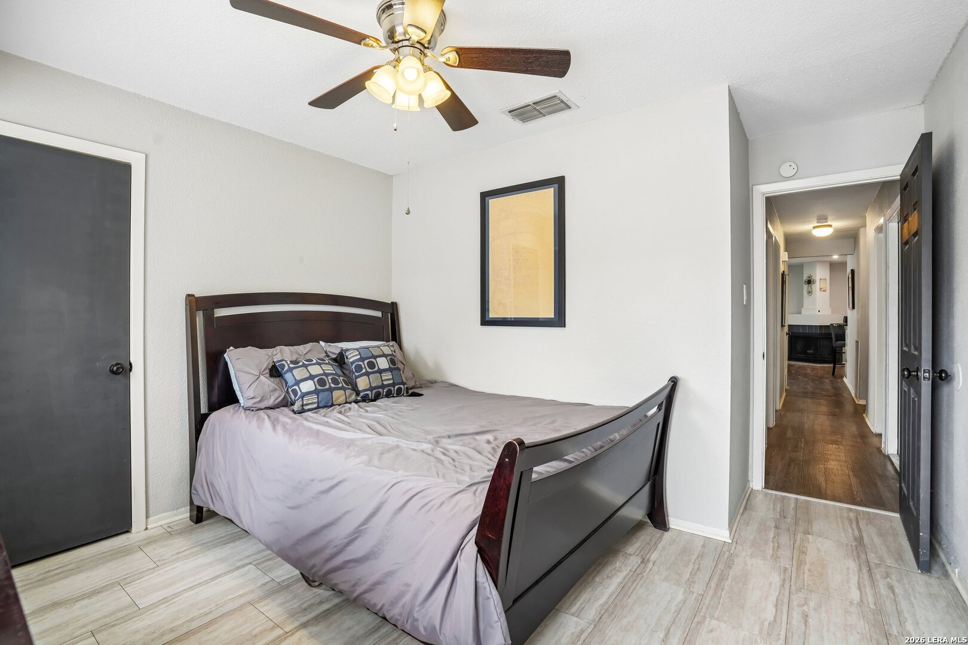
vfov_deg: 73.7
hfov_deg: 96.7
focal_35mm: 16
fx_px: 430
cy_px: 322
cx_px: 484
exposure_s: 1/20
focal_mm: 16
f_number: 8
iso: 400
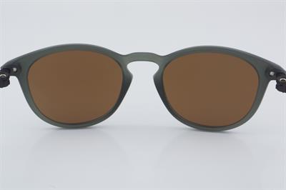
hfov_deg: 27.0
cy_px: 95
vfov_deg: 18.2
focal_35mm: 75
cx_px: 143
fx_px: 595
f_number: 32
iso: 100
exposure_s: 1/4
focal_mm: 50
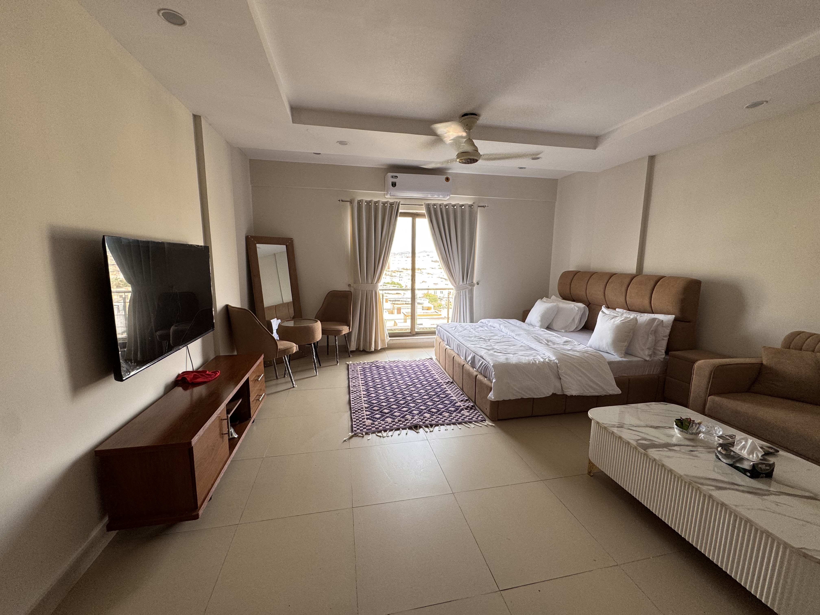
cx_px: 410
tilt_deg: -8.5
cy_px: 308
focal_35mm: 14
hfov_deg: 102.1
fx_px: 332
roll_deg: -0.2
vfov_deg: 85.7
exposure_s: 1/99
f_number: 2.2
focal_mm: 2.22
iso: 100
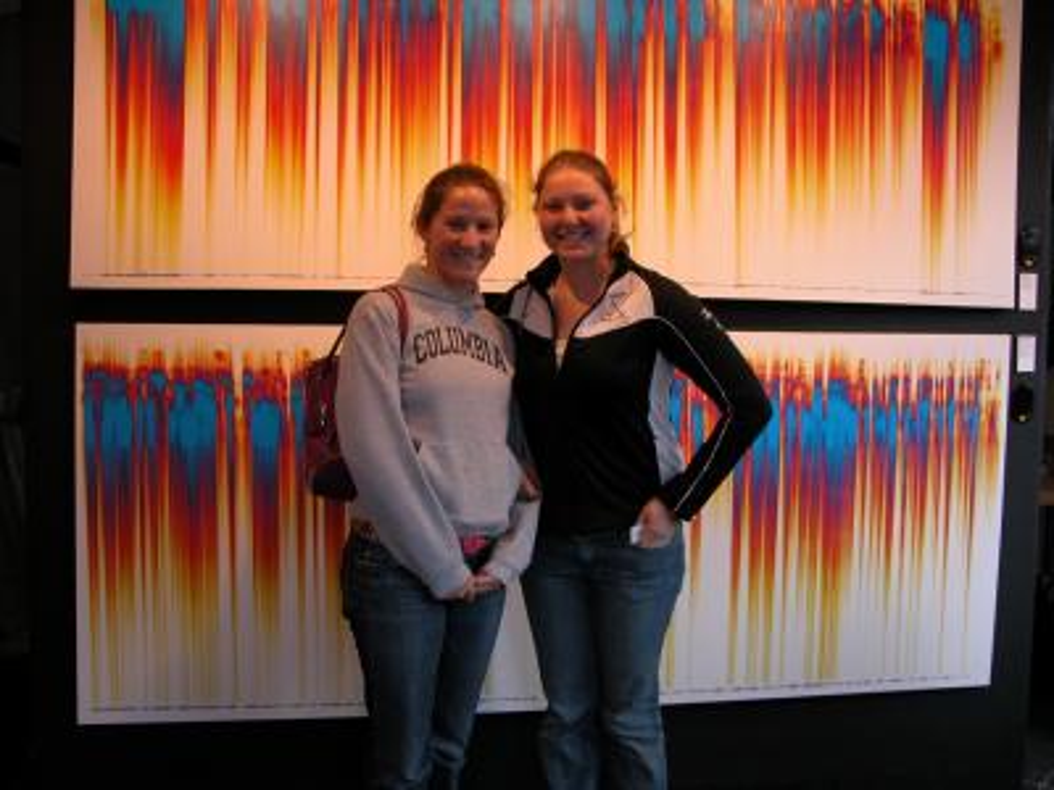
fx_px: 1066
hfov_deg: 52.6
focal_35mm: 35
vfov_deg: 40.7
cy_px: 395
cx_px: 527
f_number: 2.8
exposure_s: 1/40.7
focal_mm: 8.9
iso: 100
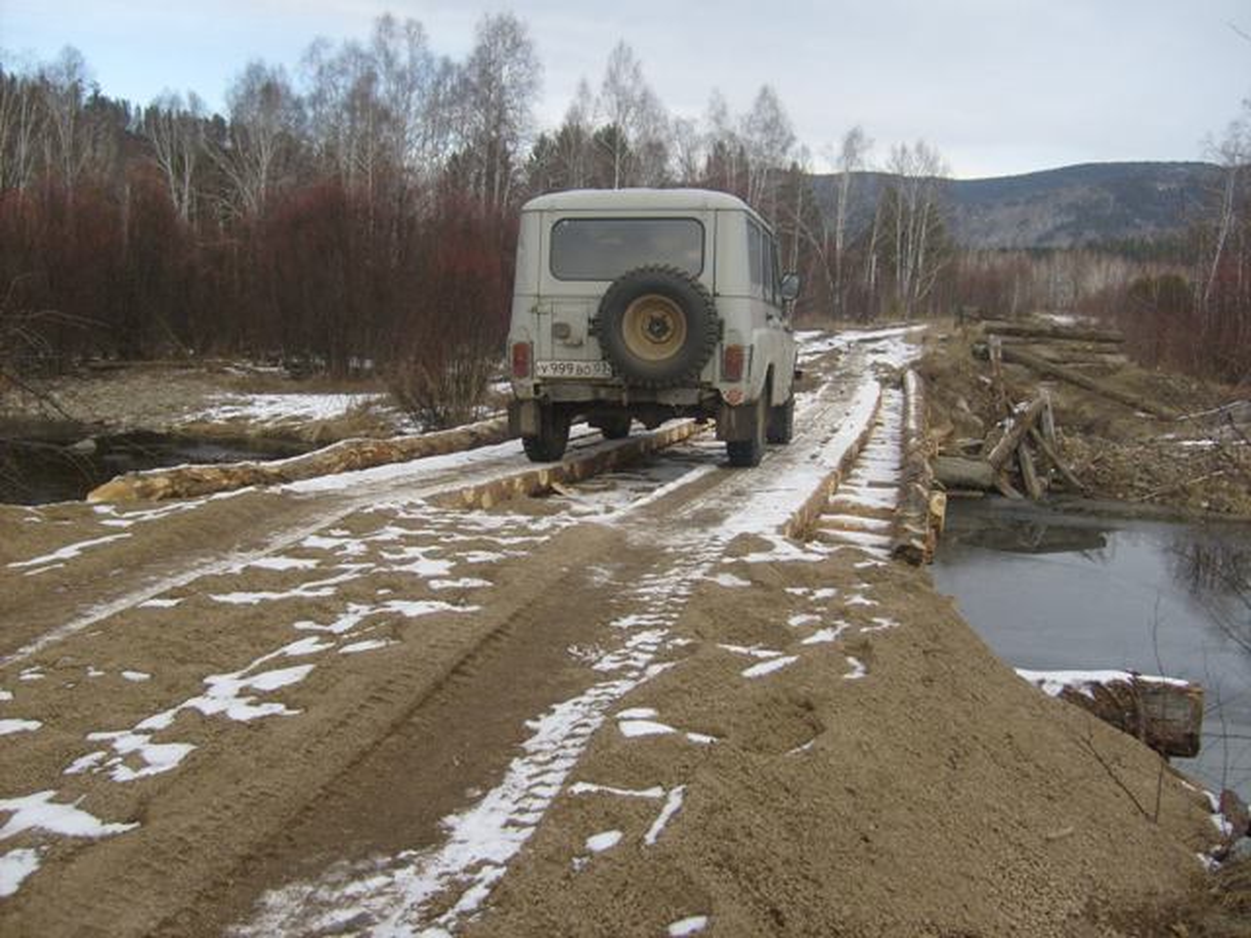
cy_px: 469
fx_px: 1265
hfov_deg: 52.6
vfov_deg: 40.7
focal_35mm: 35
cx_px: 626
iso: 80
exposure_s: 1/750
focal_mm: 5.8
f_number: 2.8
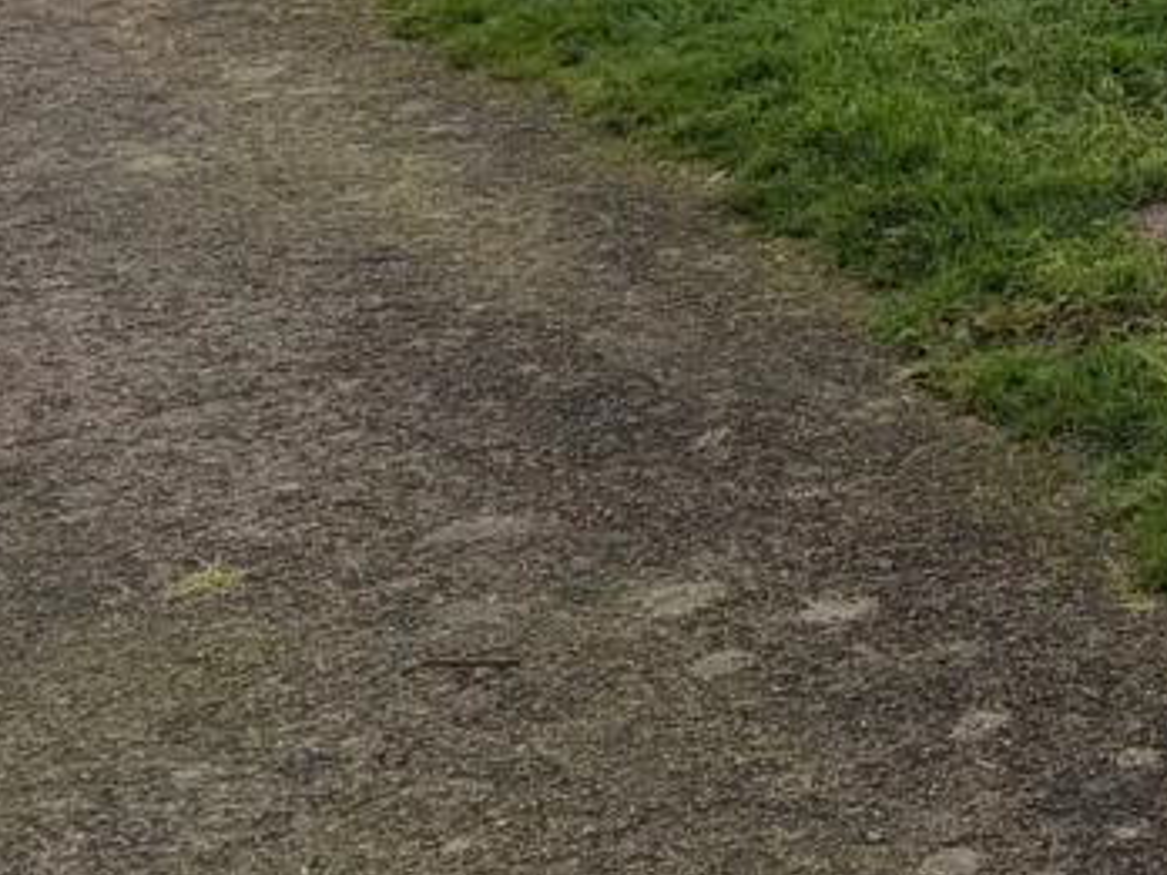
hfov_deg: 17.7
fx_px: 3135
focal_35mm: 93
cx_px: 1995
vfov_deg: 15.1
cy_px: -292
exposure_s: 1/1672
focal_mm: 4.38
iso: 44
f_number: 1.73
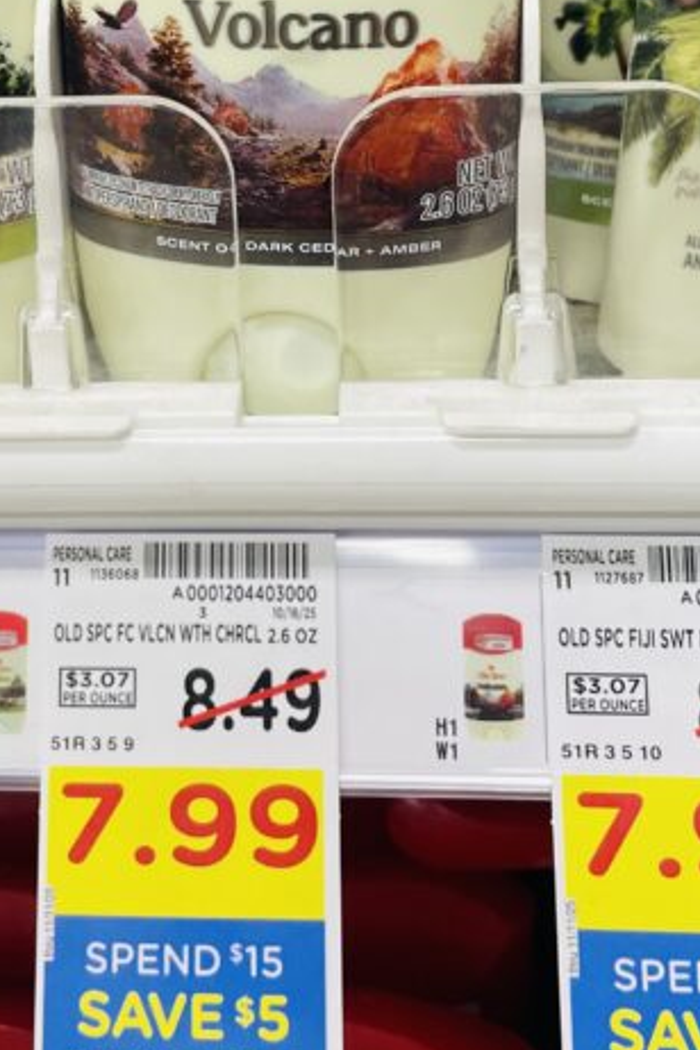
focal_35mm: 60
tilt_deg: -19.0
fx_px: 1750
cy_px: 152
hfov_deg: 22.5
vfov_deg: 32.1
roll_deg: +3.0
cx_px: 248
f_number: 1.6
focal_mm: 4.2
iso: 125
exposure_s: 1/121
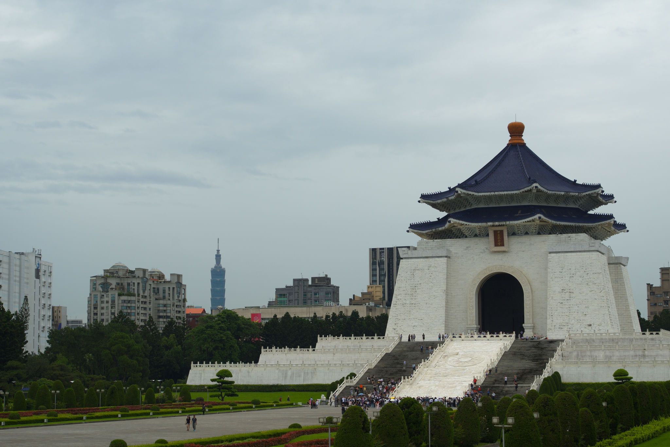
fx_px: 1116
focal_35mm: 60
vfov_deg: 22.6
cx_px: 335
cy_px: 224
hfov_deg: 33.4
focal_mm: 60
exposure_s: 1/640
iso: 100
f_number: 7.1
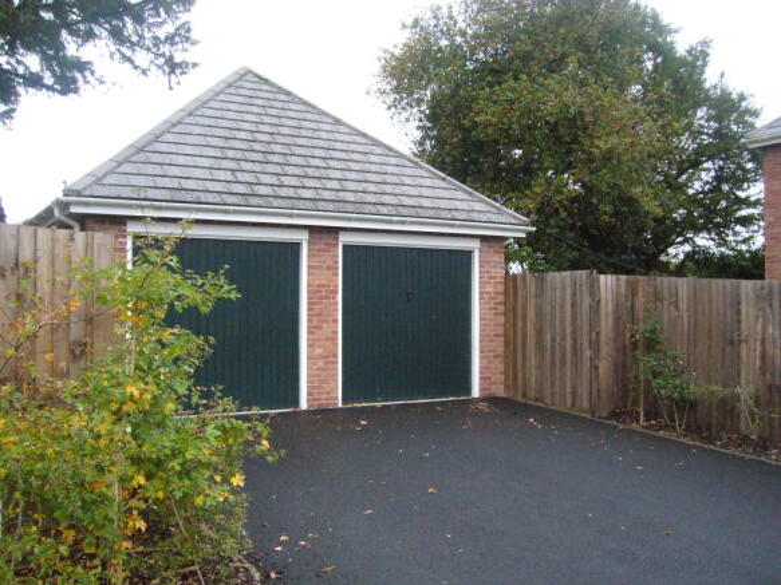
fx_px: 790
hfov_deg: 52.6
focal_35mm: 35
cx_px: 390
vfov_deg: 40.7
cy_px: 292
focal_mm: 5.8
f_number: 5.6
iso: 400
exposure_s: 1/125
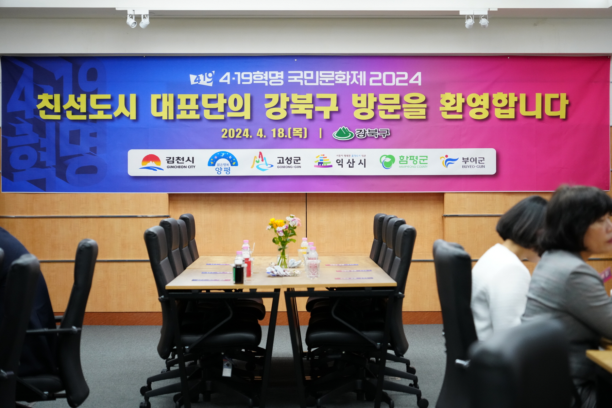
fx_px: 1360
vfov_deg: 17.1
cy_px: 204
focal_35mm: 80
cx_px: 306
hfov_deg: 25.4
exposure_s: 1/250
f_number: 4.5
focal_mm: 80
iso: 3200
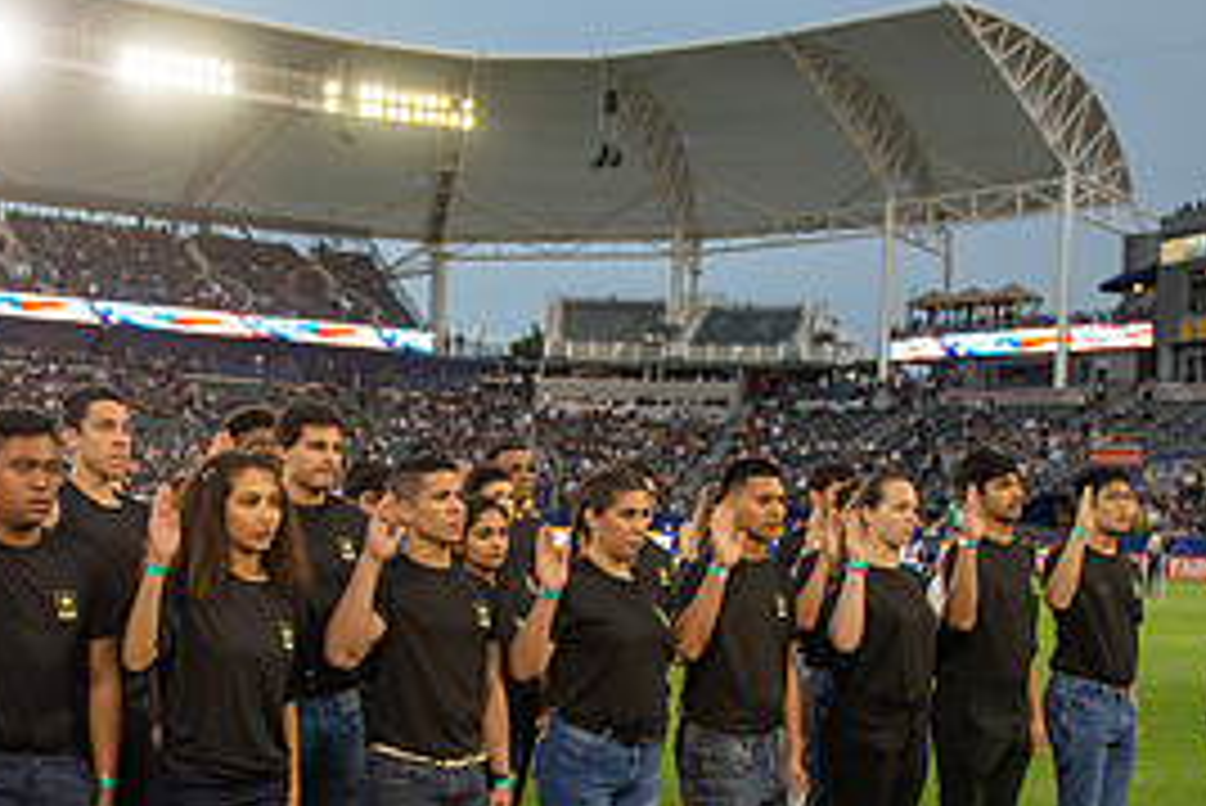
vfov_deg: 25.8
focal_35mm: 52
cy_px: 570
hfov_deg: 37.9
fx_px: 1743
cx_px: 446
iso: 400
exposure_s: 1/500
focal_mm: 24
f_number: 2.8
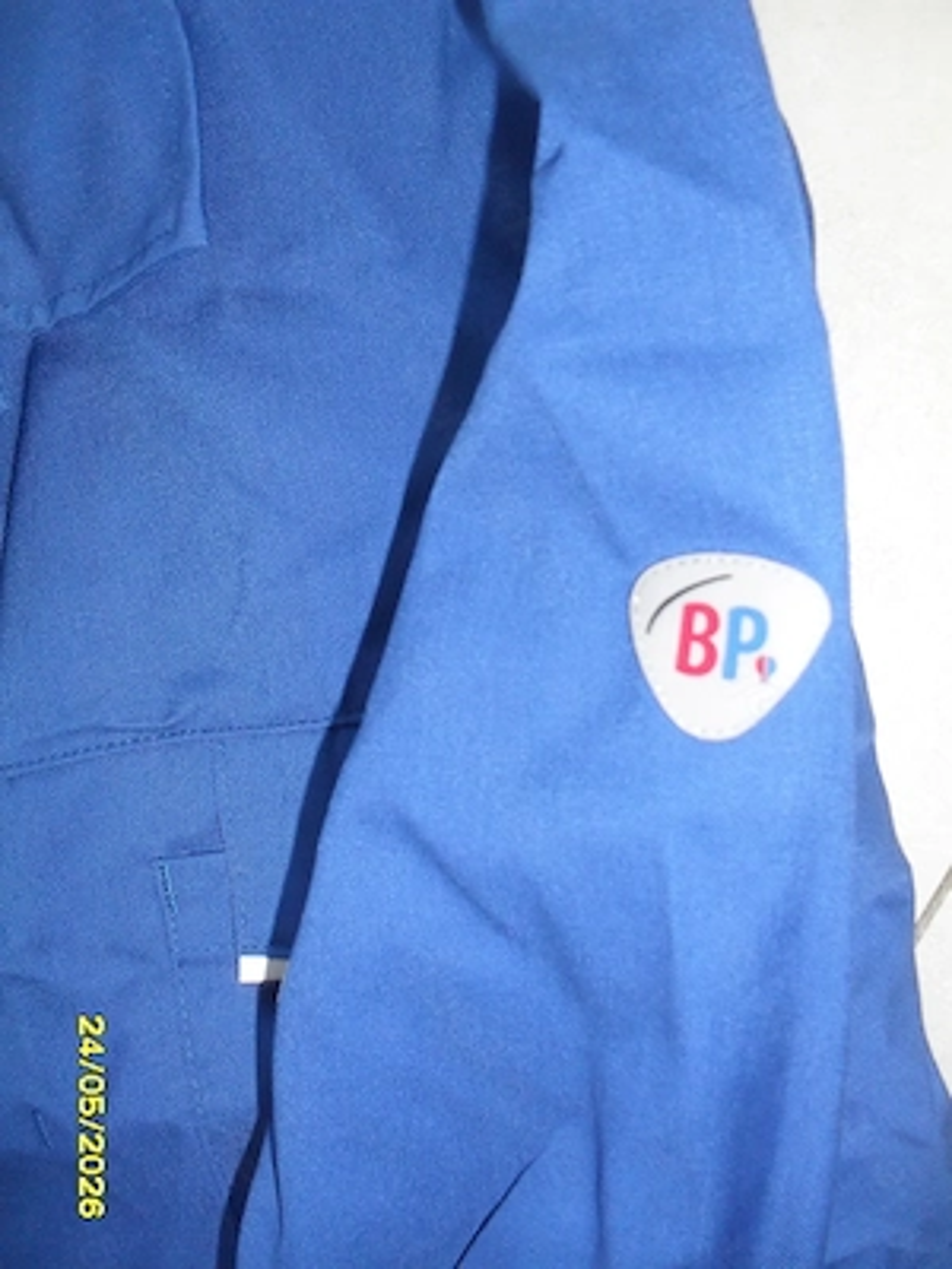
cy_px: 634
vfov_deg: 52.6
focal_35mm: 35
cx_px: 476
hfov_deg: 40.7
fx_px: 1283
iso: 200
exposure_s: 1/45
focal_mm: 6.3
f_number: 3.2
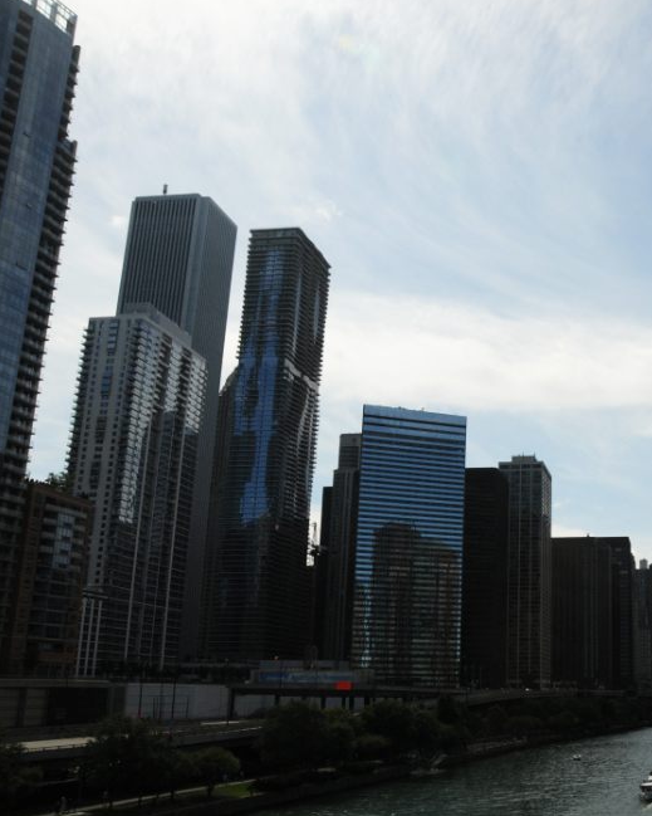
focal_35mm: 39
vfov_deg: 46.8
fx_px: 941
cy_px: 411
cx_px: 626
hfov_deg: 35.2
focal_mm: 18
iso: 500
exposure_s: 1/2500
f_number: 9
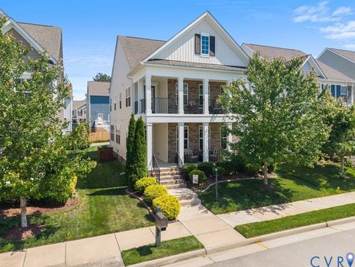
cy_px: 122
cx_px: 190
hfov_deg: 65.2
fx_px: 277
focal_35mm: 27
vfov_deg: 51.3
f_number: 1.8
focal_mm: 8.67
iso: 100
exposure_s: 1/1600
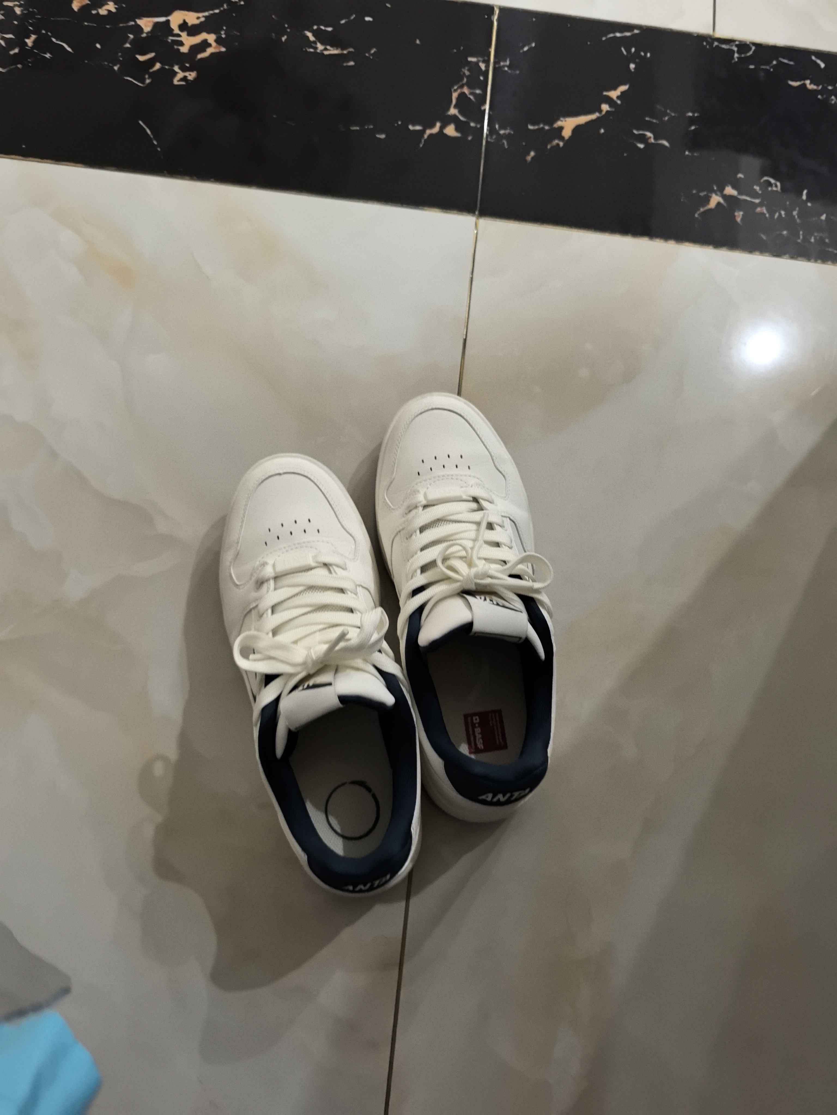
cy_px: 558
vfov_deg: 65.3
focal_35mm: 27
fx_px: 870
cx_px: 418
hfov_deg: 51.4
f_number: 1.4
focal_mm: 6.98
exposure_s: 1/33.3
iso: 640
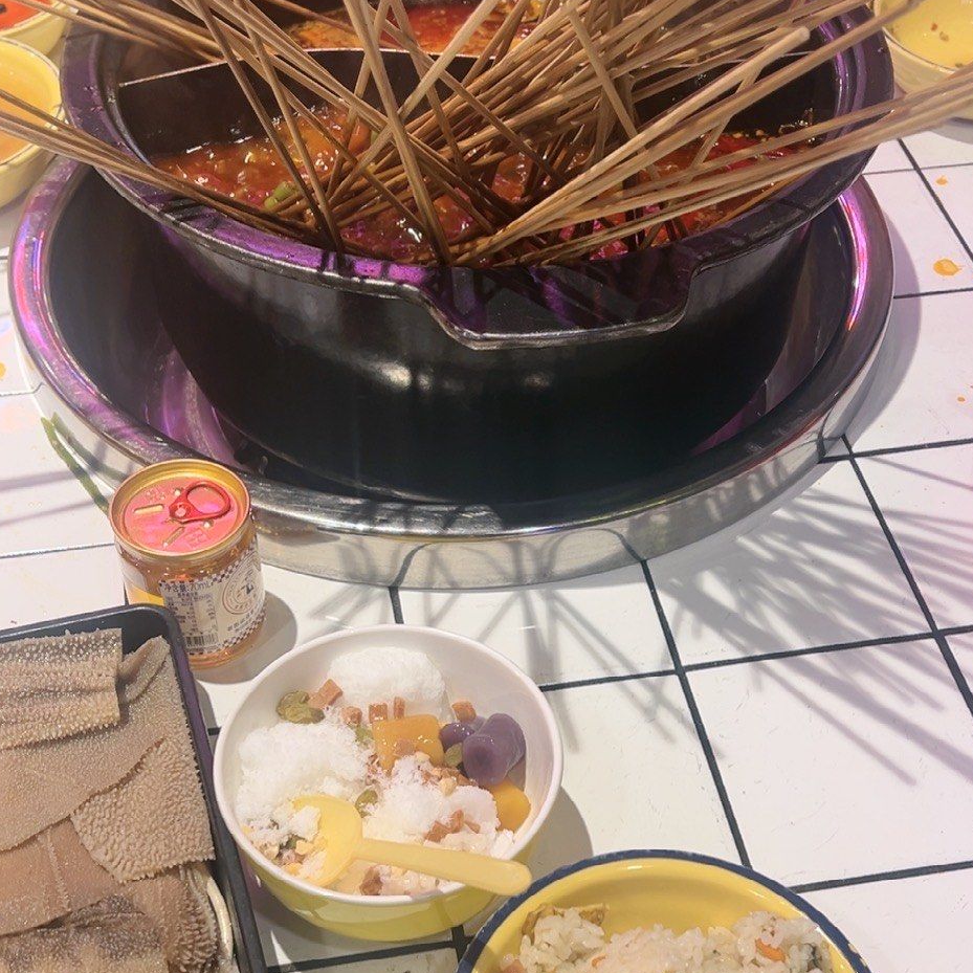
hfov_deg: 44.9
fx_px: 1177
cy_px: 417
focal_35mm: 37
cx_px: 499
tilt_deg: -49.0
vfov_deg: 44.8
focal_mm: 5.7
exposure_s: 1/100
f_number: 1.5
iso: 64
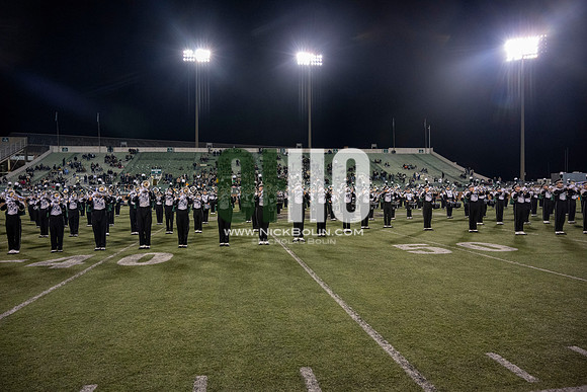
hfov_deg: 73.7
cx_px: 294
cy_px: 196
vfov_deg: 53.2
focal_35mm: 24
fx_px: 391
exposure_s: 1/500
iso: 2000
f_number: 4
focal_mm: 24
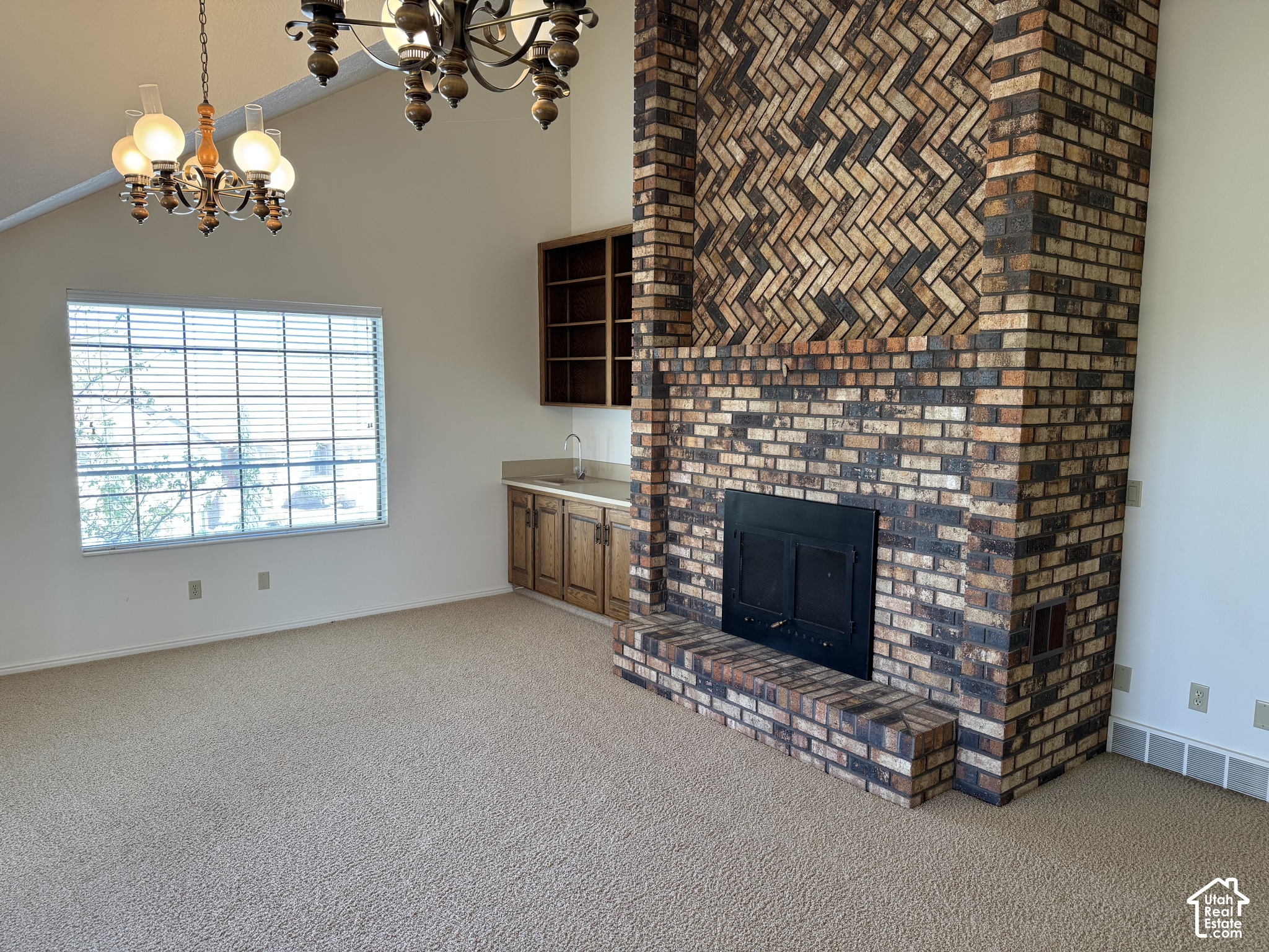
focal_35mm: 24
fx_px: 880
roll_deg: -0.6
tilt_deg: -6.4
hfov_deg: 71.6
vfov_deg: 56.8
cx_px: 634
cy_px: 476
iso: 125
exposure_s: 1/120
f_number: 1.78
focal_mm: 6.76
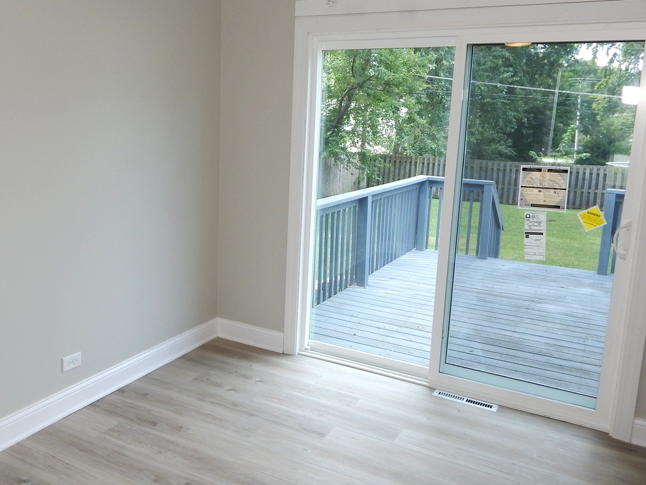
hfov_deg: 56.4
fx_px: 597
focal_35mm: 32
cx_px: 261
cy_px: 223
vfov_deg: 44.1
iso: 125
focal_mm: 4
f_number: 3
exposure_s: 1/100
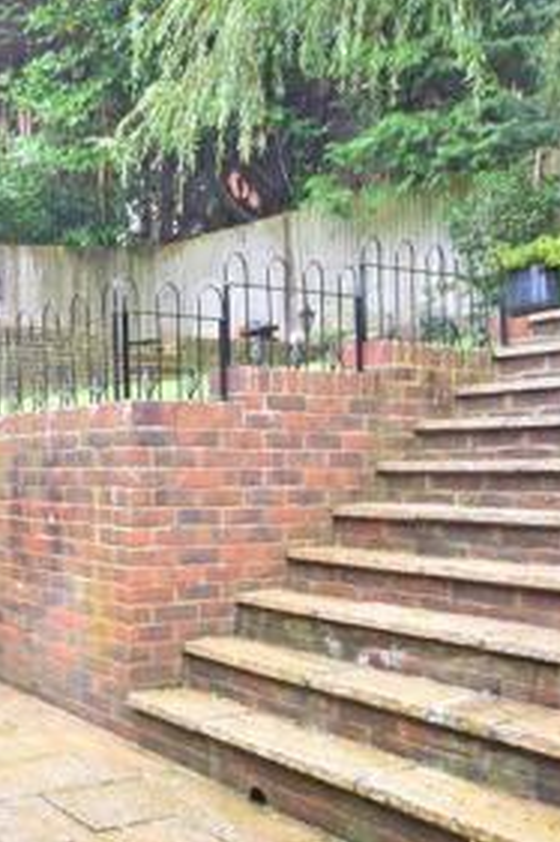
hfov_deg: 30.6
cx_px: -150
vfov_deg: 54.4
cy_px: 445
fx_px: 818
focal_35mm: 35
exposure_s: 1/20
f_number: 4.5
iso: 500
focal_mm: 10
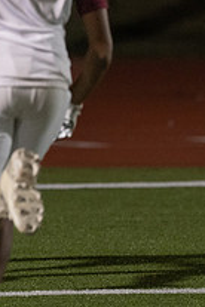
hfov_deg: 1.8
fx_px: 6517
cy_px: 46
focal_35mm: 763
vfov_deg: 2.7
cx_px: -216
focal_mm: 200
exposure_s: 1/1000
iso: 2000
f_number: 2.8
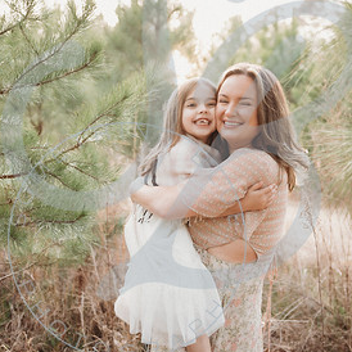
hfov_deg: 32.2
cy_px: 144
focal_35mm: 53
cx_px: 185
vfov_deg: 32.1
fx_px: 610
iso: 400
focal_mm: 38
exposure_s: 1/125
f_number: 2.8
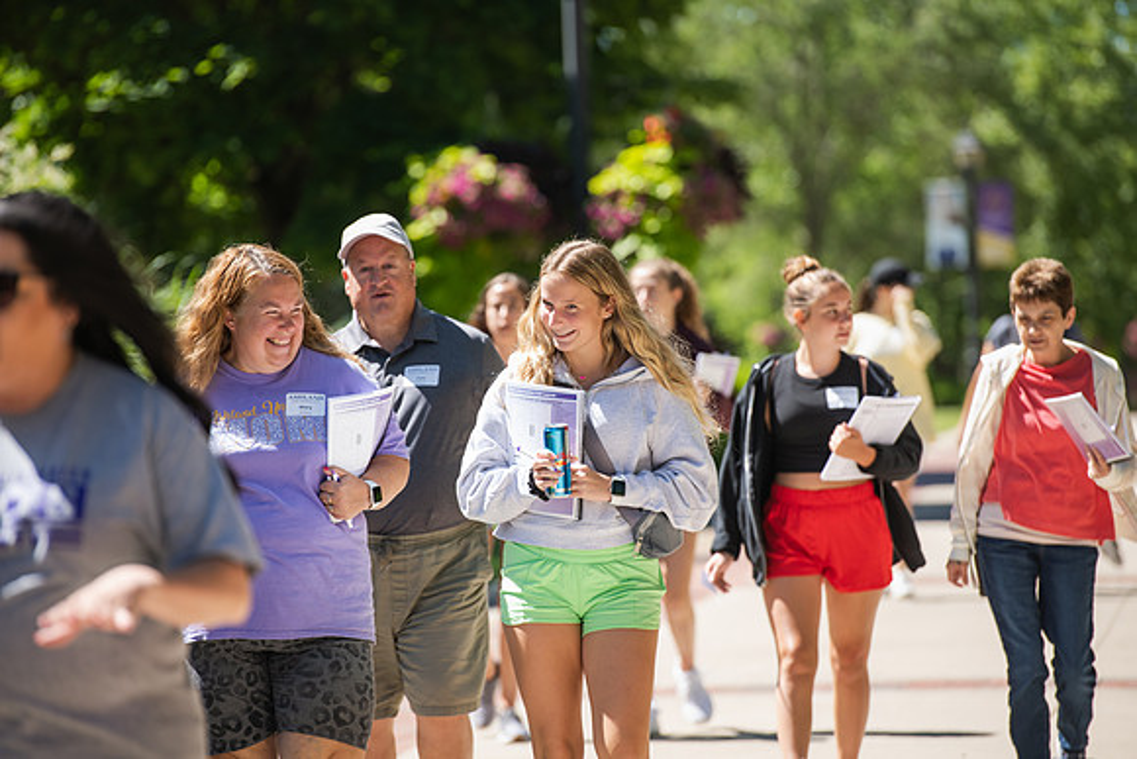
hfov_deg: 10.3
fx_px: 6318
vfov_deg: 6.9
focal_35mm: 200
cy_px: 380
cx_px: 568
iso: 125
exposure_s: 1/400
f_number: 4
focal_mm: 200
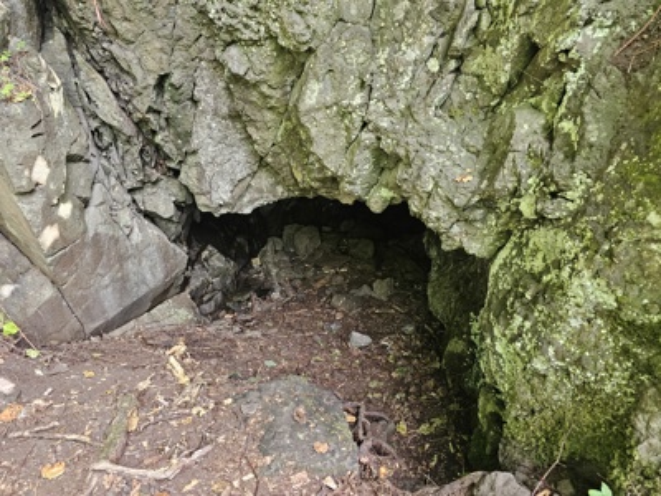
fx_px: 439
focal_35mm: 23
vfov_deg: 58.9
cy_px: 248
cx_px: 330
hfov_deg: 73.9
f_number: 1.7
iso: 250
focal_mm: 6.3
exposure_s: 1/100
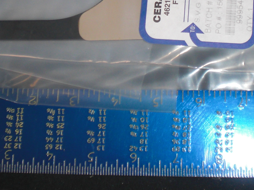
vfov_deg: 15.6
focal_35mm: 92
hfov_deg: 21.2
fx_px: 675
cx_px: 186
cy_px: -26
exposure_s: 1/60
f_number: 3.1
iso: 100
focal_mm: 6.3
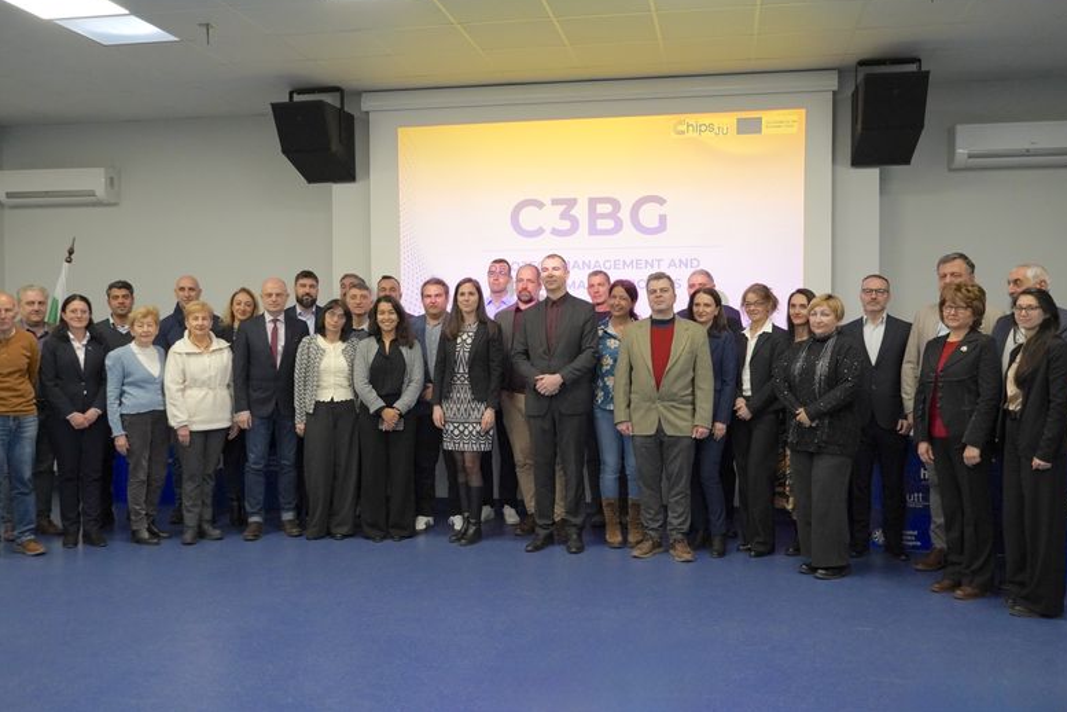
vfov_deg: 38.9
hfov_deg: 55.8
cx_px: 526
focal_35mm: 34
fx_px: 1008
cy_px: 348
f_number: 4
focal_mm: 22
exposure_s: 1/160
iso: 2000
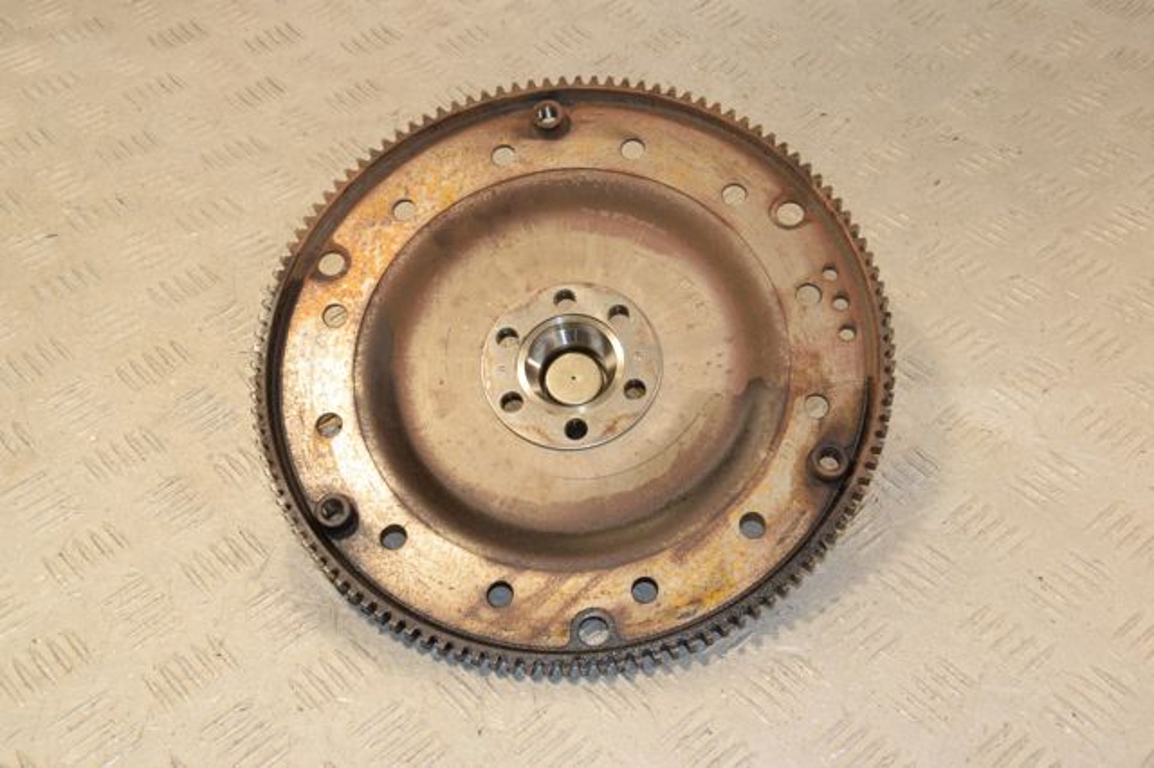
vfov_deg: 26.5
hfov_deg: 38.9
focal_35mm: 51
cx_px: 577
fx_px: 1634
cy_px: 384
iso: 800
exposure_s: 1/200
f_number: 9
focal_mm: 34
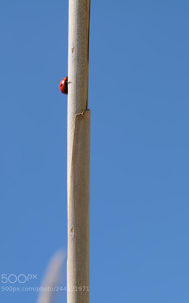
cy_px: 151
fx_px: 634
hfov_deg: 16.9
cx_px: 91
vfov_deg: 26.8
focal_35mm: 77
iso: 400
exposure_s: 1/350
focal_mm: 50
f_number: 10
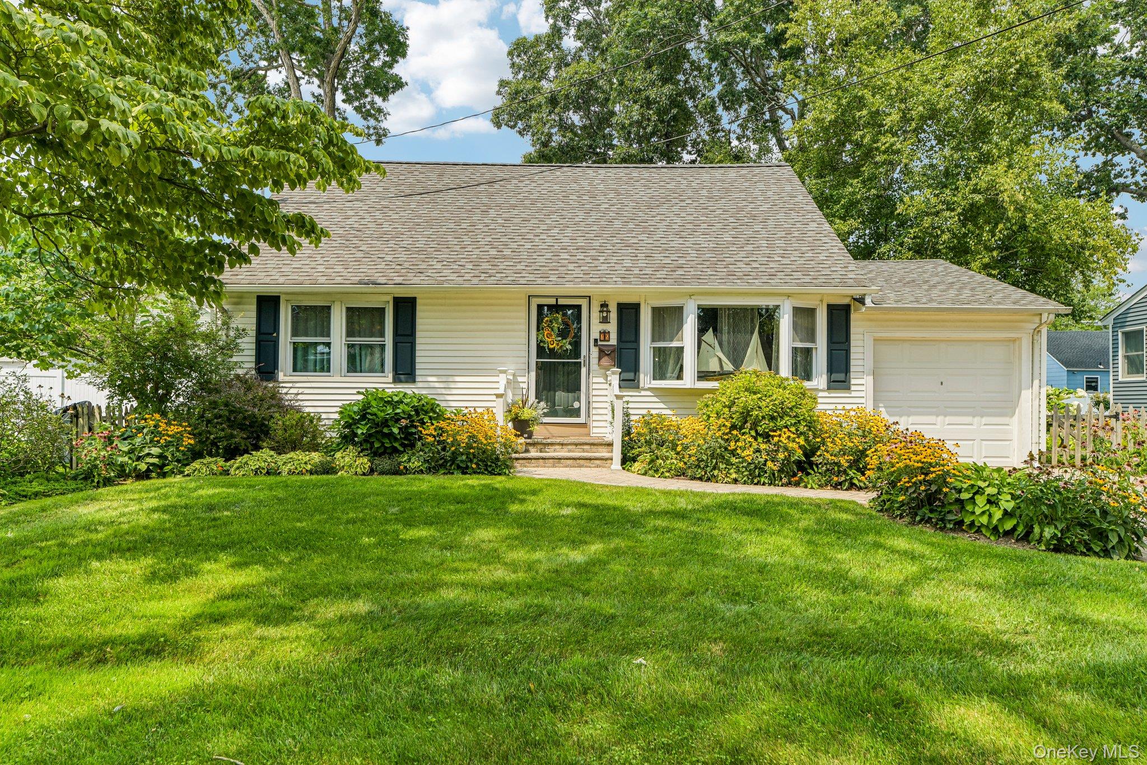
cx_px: 574
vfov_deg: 57.2
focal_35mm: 22
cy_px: 382
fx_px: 701
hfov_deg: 78.6
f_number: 9
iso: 160
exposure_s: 1/200
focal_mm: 22
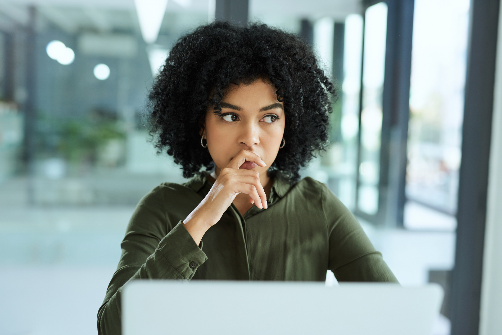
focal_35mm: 50
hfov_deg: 39.6
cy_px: 168
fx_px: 697
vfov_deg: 27.0
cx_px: 251
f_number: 2.2
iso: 400
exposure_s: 1/200
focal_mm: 50
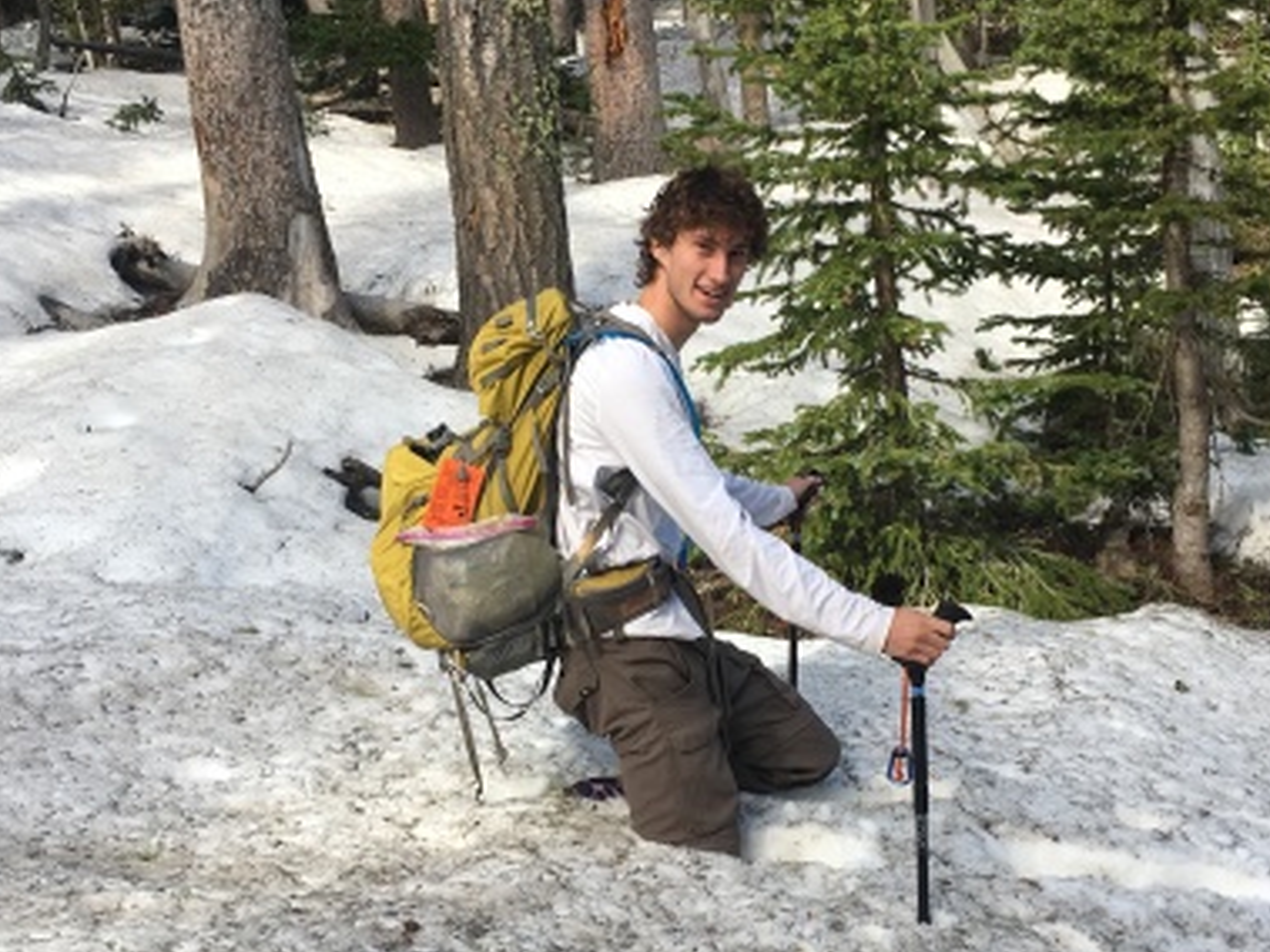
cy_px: 533
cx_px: 680
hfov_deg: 38.9
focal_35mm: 49
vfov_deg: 29.6
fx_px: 1797
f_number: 2.2
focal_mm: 4.15
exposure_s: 1/349
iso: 25
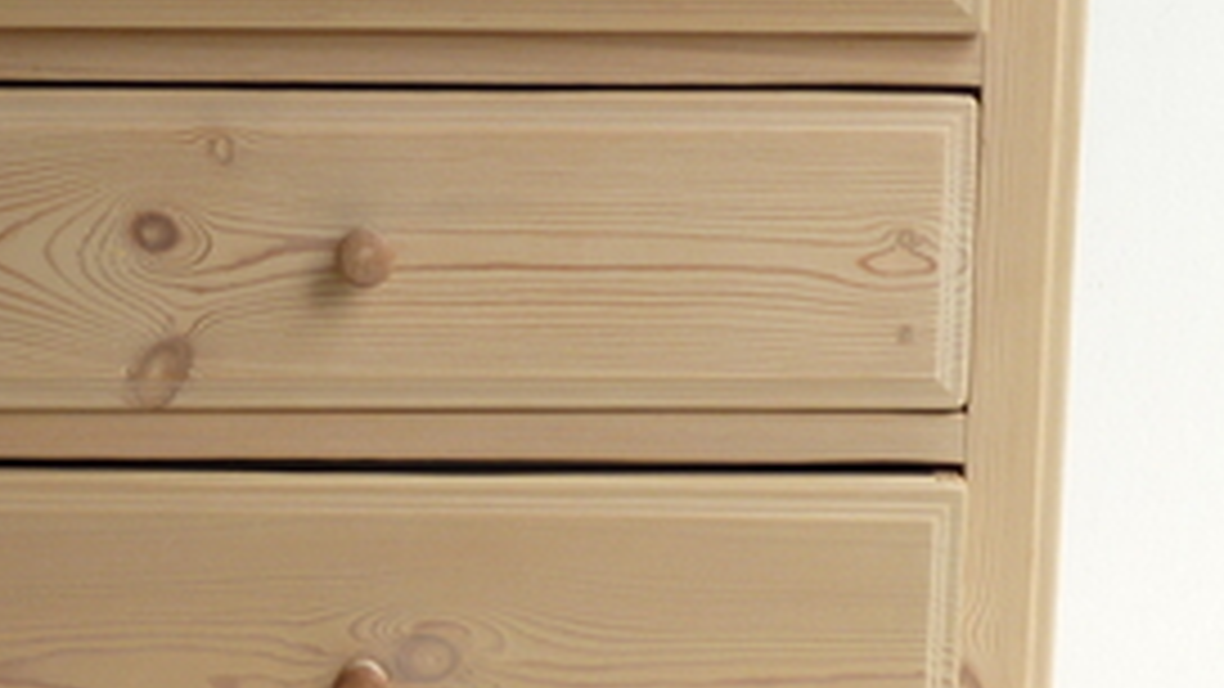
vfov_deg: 9.7
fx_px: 4057
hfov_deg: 17.1
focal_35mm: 125
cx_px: 369
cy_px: 504
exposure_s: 1/60
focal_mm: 8.5
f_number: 3.8
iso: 80
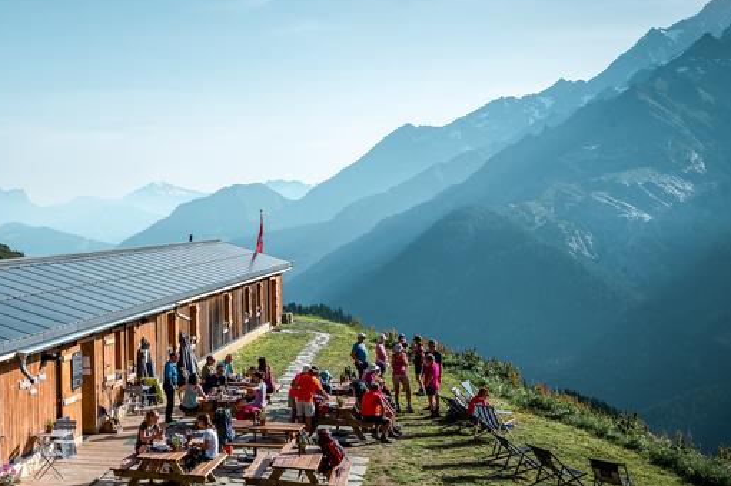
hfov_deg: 35.8
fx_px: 1075
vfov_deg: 25.5
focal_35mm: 53
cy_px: 282
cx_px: 104
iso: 200
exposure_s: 1/400
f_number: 13
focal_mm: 30
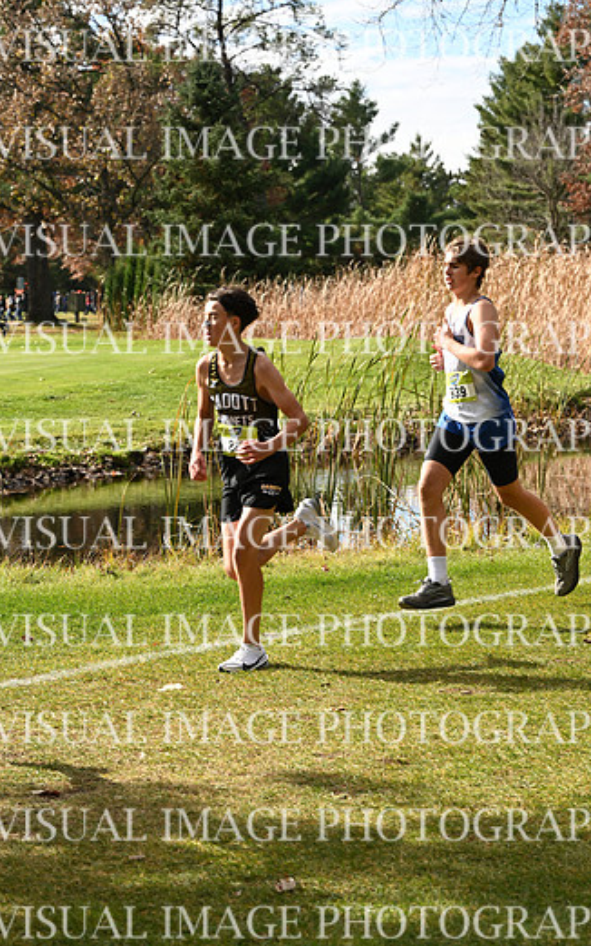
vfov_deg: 22.1
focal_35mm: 94
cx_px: 304
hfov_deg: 13.9
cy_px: 484
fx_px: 2424
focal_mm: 83
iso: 125
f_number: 5.6
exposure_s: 1/400
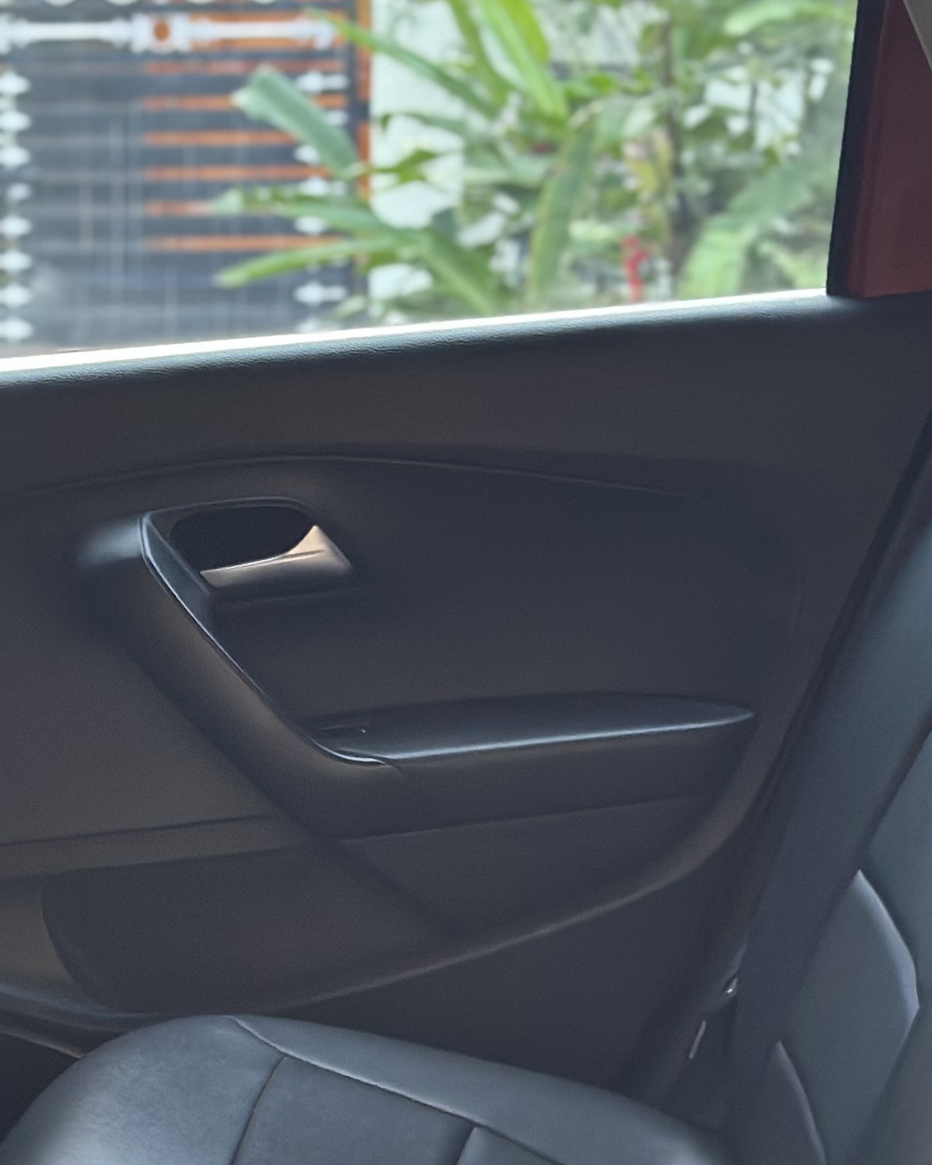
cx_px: 200
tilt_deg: -9.3
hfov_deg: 15.5
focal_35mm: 99
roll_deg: -0.8
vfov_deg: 19.3
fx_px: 3413
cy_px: 851
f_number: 1.78
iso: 320
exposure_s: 1/60
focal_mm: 6.86
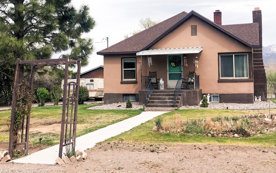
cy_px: 77
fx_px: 241
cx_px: 144
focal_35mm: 32
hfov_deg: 59.6
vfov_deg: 39.4
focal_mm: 4
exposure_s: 1/2100
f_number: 1.8
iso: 20
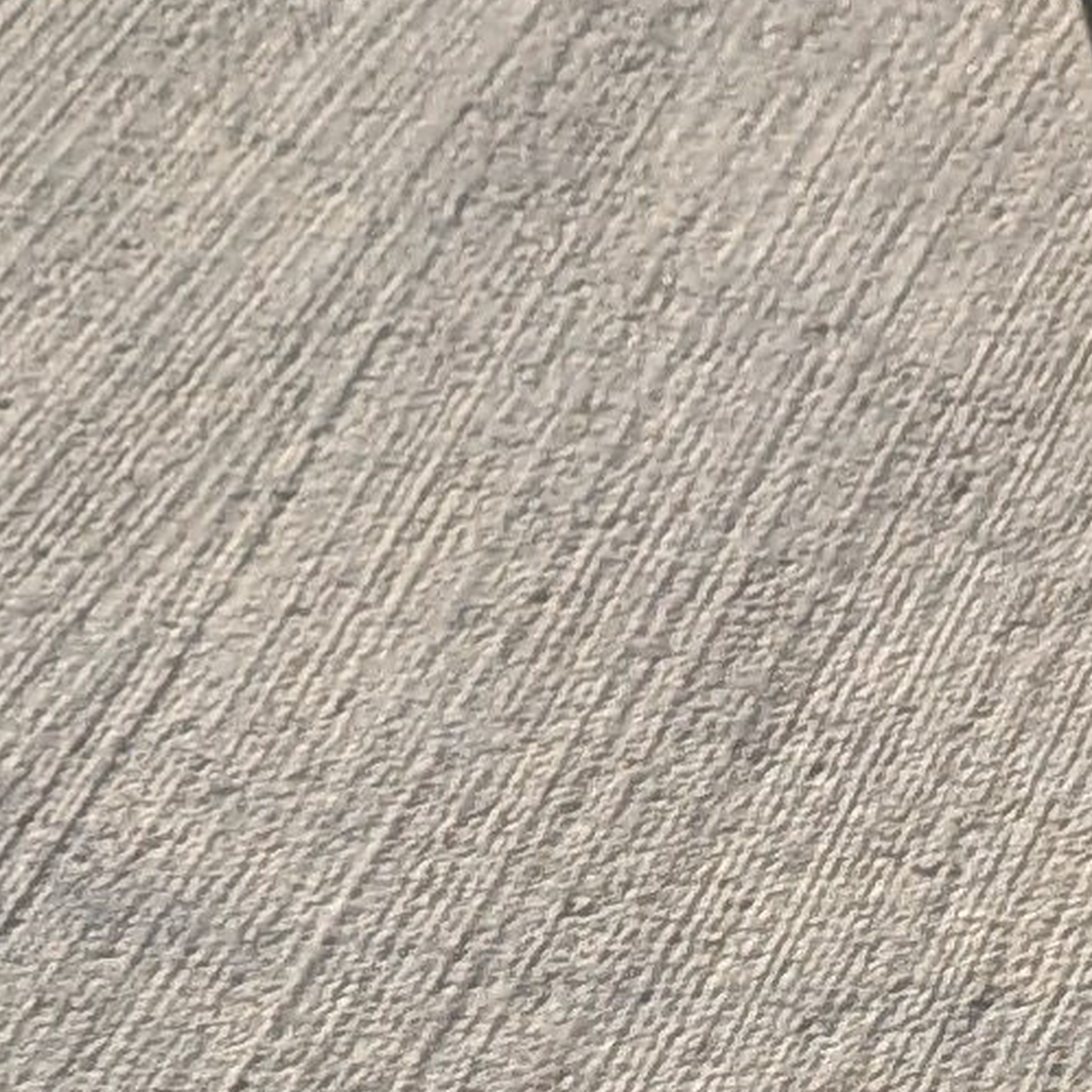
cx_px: -834
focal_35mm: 170
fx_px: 6067
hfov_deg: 9.8
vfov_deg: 7.4
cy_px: -3234
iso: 33
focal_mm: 4.53
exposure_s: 1/2066
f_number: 1.7
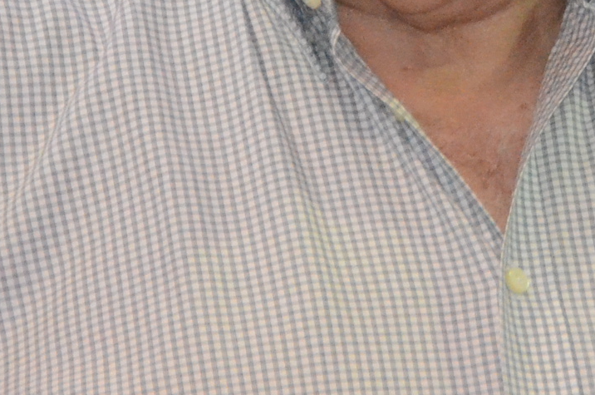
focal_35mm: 877
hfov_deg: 2.4
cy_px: -244
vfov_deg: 1.6
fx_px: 14472
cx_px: 430
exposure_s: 1/320
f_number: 5.6
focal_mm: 170
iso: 6400
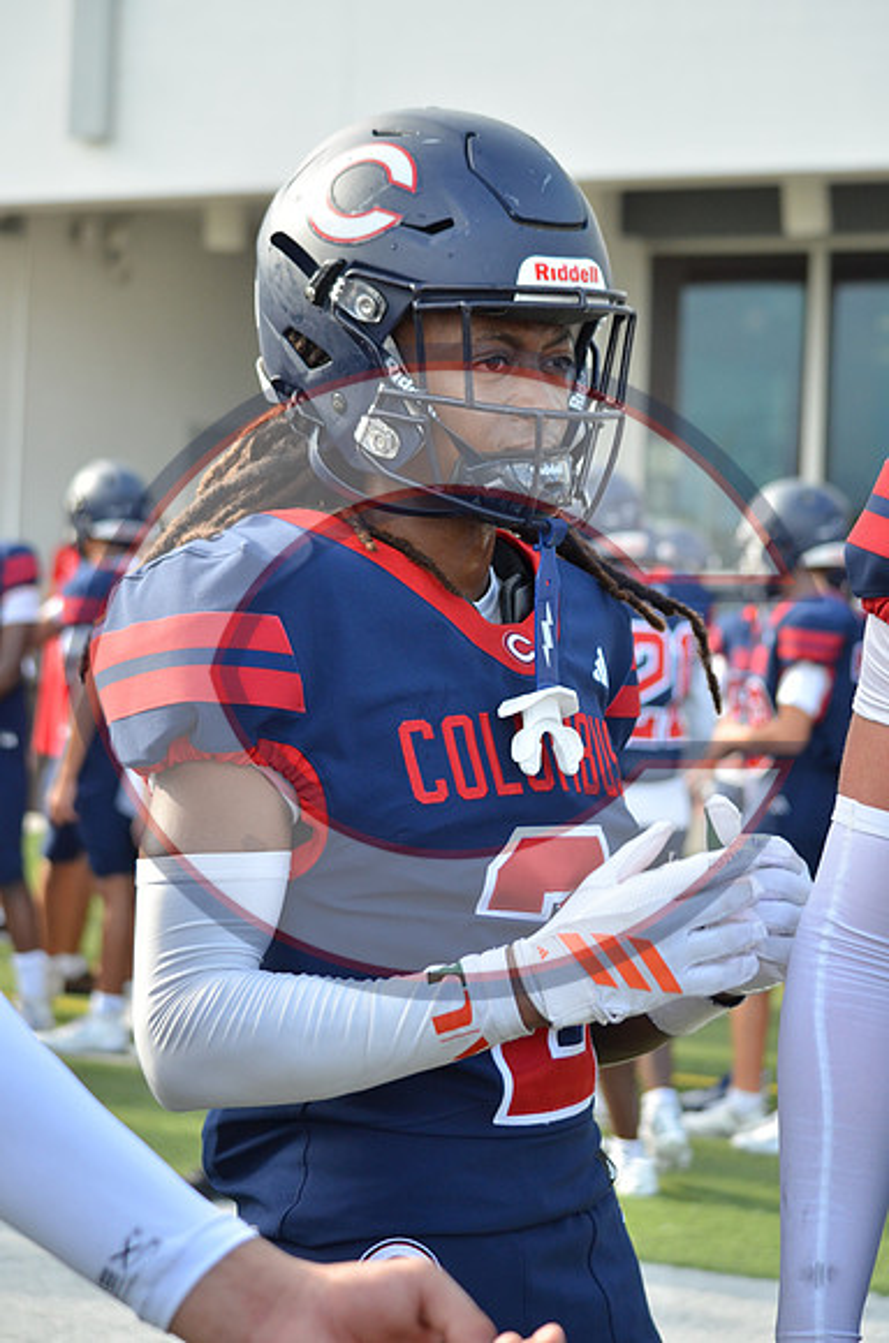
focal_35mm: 82
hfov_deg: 16.5
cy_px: 672
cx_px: 444
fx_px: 3070
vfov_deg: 24.7
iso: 500
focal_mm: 55
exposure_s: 1/500
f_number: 5
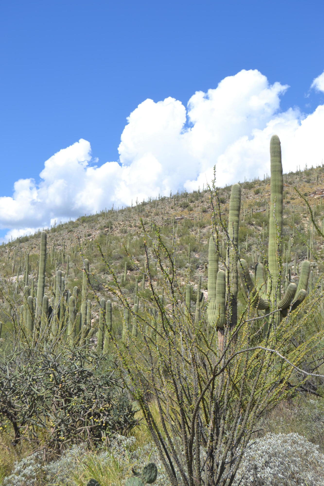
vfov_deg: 37.9
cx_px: 162
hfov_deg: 25.7
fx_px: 709
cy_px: 243
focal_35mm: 52
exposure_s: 1/320
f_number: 9
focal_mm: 35
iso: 100
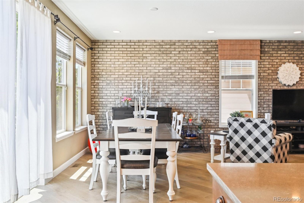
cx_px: 152
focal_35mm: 30
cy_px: 102
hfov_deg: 61.9
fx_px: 253
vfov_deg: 43.6
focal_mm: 30
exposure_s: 1/60
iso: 400
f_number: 10
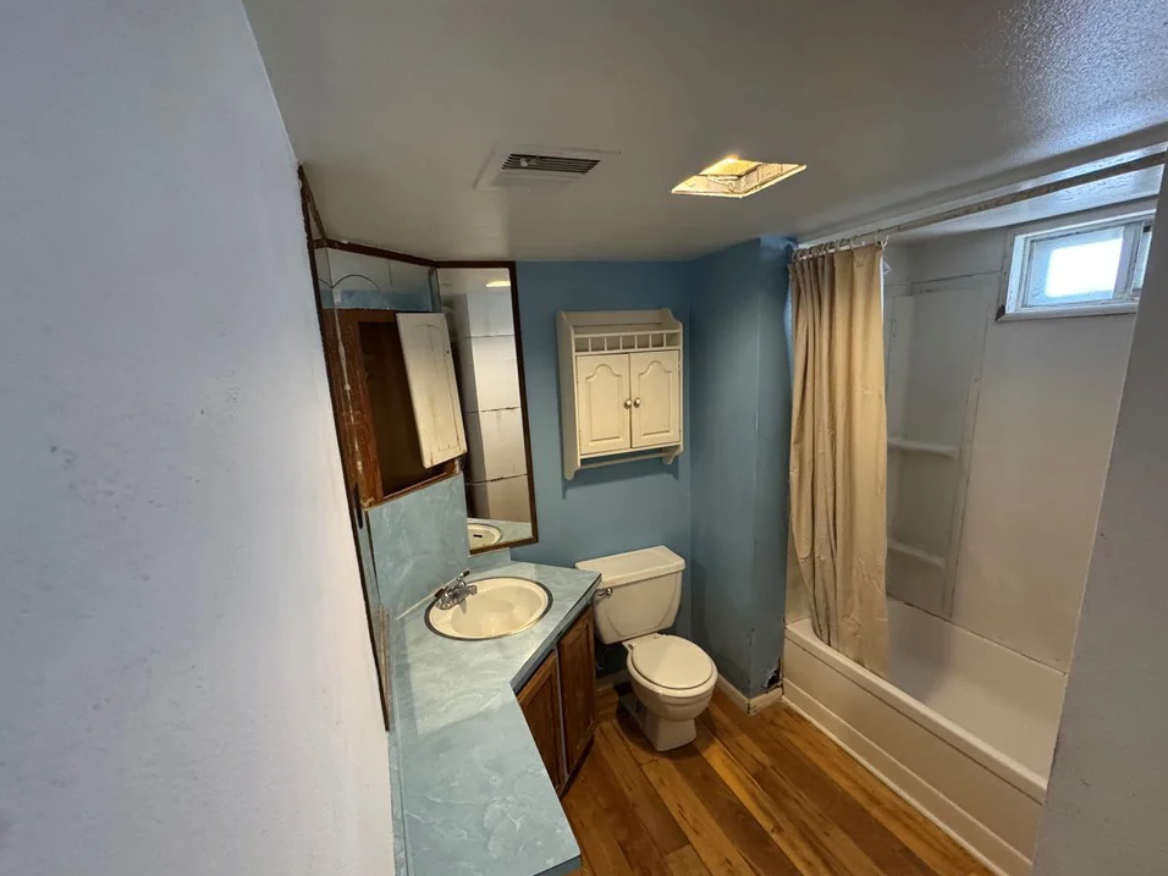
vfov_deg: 81.7
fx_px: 506
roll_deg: +3.2
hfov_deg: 98.2
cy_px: 464
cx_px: 569
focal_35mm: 15
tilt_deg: -13.9
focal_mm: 2.22
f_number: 2.2
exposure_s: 1/60
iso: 500
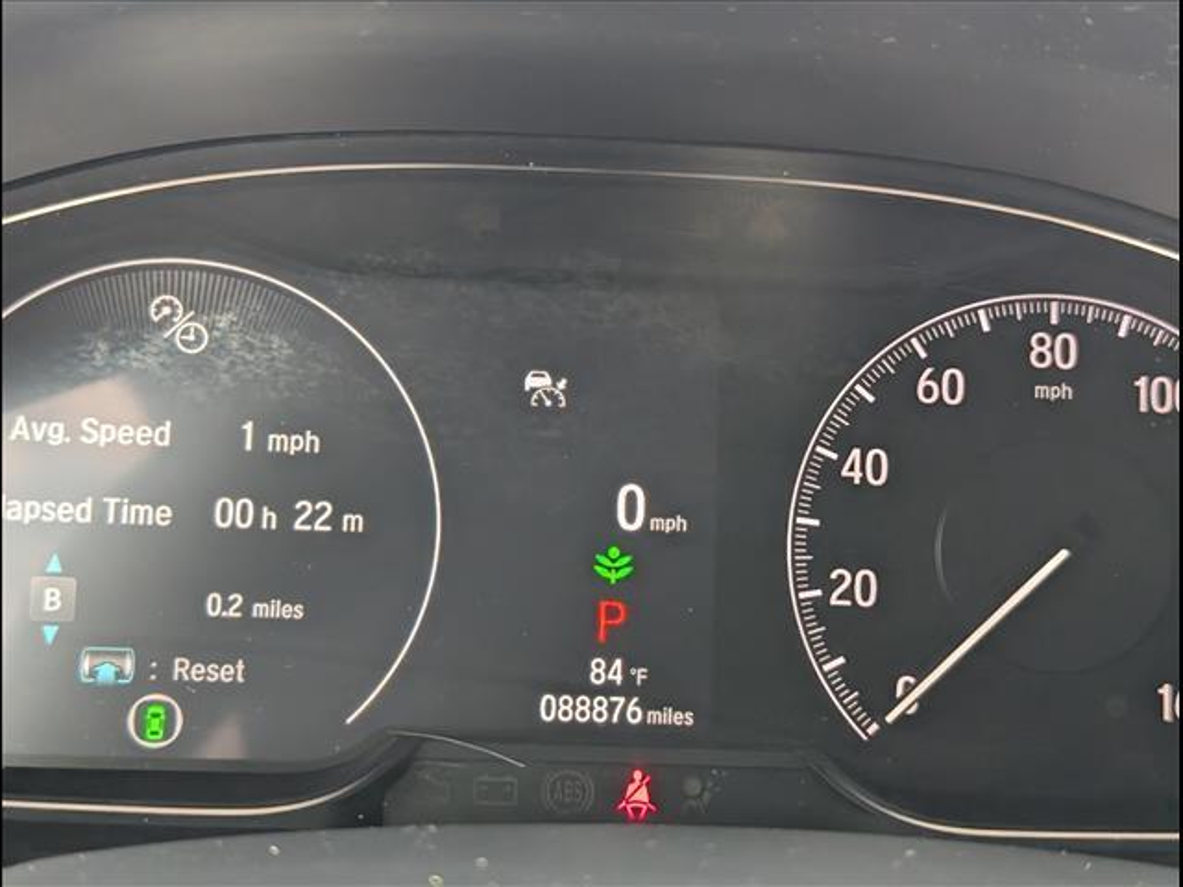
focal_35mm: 49
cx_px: 592
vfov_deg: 29.7
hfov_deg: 38.9
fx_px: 1675
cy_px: 444
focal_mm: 6.9
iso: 678
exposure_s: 1/345
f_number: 1.68
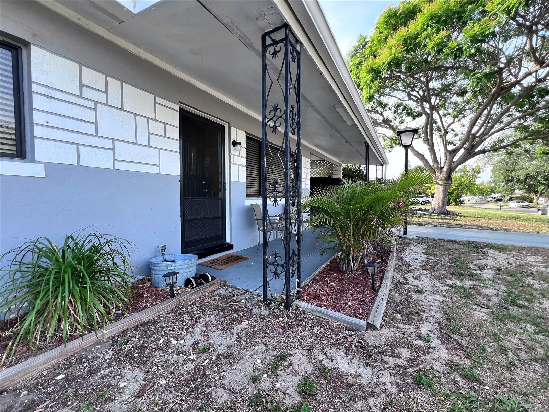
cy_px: 206
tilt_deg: -2.4
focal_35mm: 13
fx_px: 206
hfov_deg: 106.2
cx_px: 274
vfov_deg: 89.9
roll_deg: +0.2
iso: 32
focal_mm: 1.57
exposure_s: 1/115
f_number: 1.8
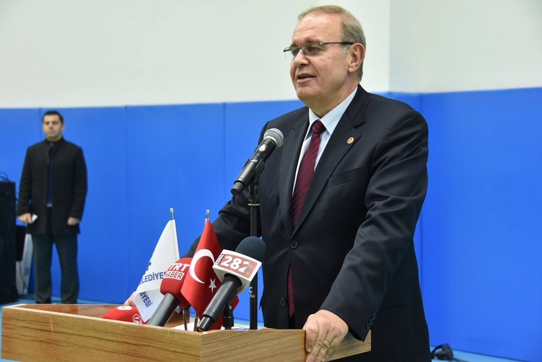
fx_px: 1084
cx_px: 271
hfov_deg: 28.1
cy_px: 181
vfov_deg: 18.9
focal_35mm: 72
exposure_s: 1/60
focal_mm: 48
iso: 560
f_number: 4.5
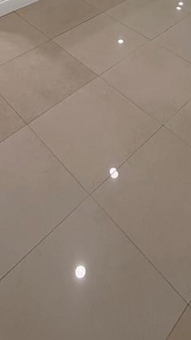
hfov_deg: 28.2
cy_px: -112
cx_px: 116
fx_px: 378
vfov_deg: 33.5
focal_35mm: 42
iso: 200
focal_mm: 2.22
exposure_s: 1/120
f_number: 2.2
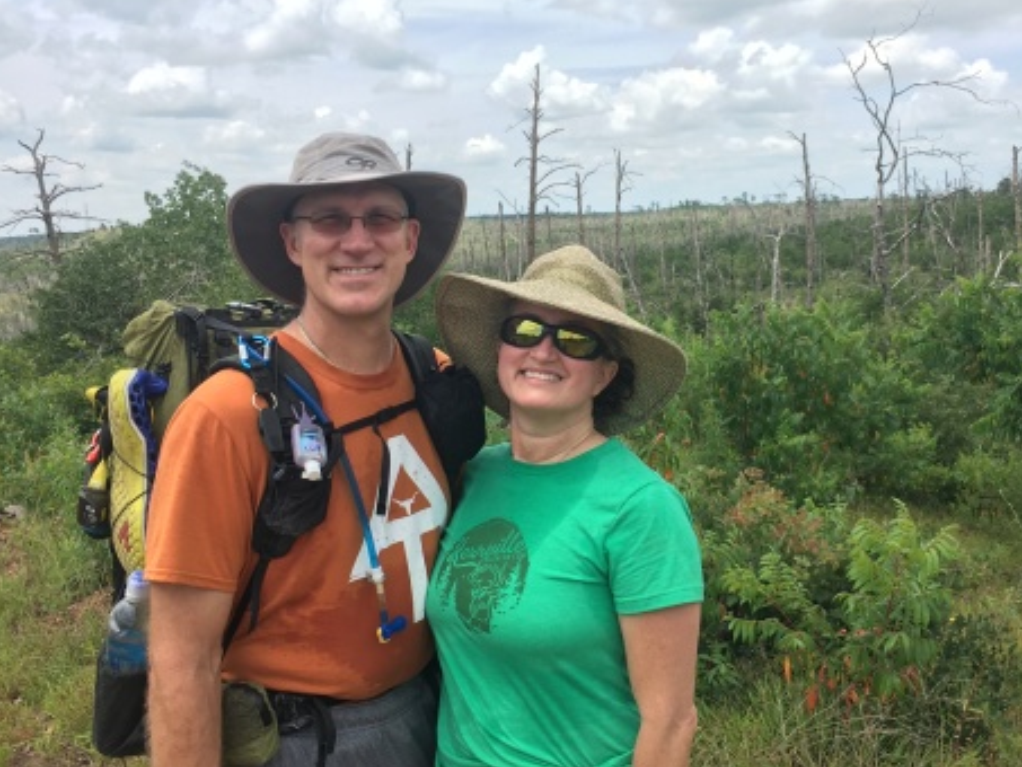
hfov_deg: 45.7
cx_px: 575
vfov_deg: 35.1
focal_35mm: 41
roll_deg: +1.4
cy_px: 372
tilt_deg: -5.6
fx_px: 1211
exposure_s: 1/712
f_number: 2.2
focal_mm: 4.15
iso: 25
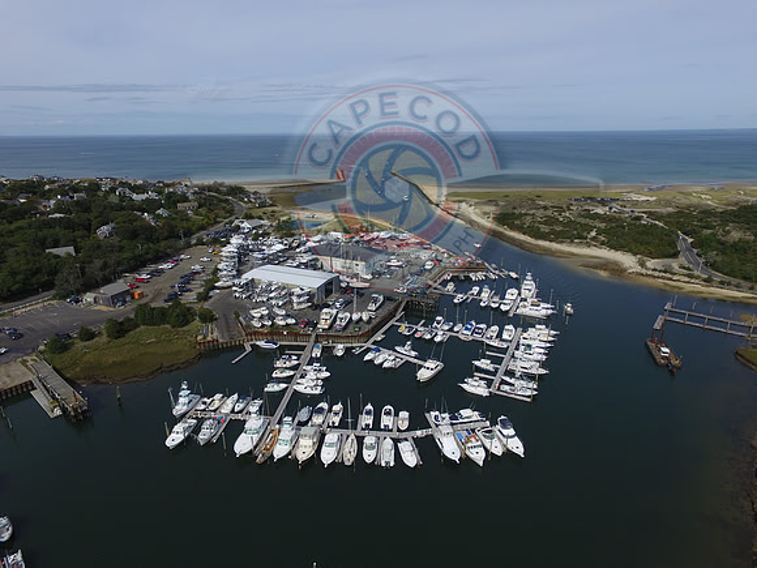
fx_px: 437
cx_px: 378
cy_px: 284
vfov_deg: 66.0
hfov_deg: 81.7
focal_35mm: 20
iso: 100
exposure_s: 1/1890
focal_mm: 3.61
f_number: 2.8
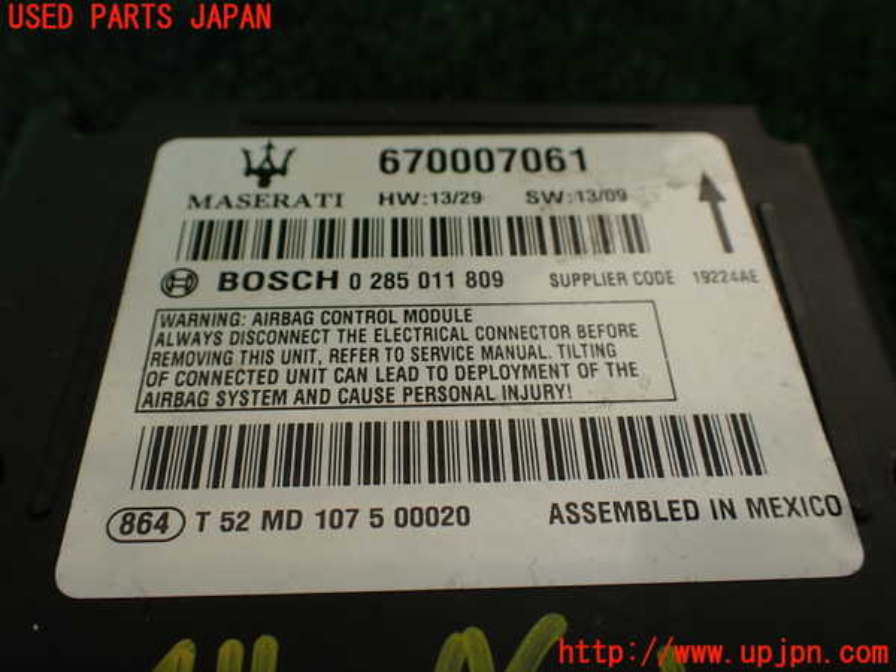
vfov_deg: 46.8
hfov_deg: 60.0
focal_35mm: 30
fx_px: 777
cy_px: 336
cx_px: 448
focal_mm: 5.4
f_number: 3.2
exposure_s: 1/320
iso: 100
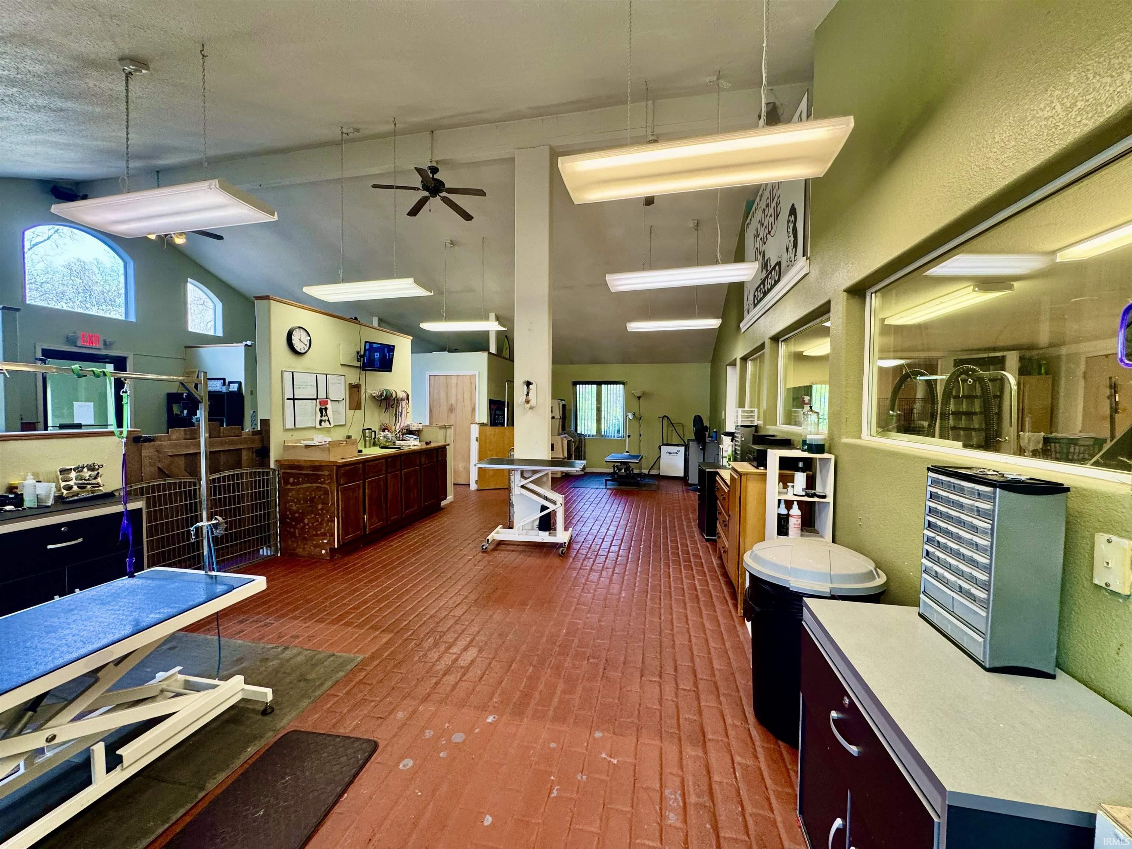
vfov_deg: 85.7
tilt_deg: -2.0
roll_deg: -0.7
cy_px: 424
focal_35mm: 14
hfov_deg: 102.1
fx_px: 458
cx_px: 566
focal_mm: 2.22
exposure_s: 1/60
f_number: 2.2
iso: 160
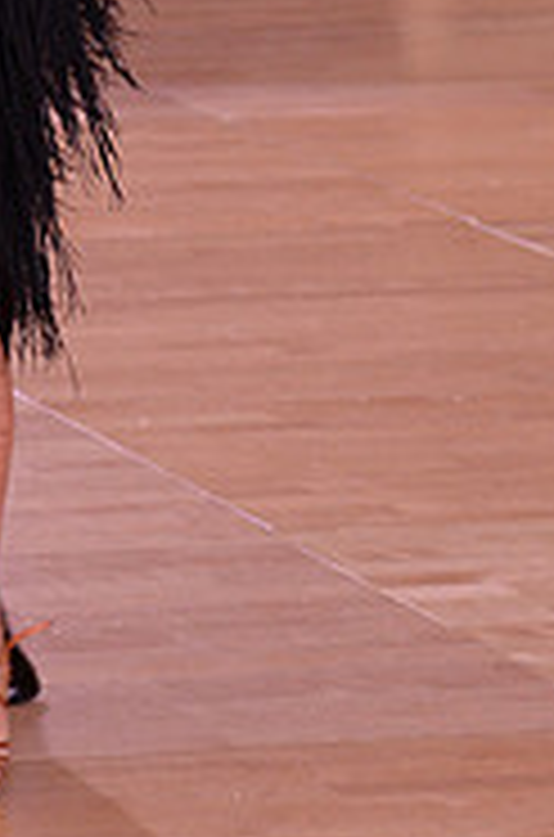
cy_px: -207
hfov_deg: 3.6
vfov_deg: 5.5
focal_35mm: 375
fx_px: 8704
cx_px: -92
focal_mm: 120
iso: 2000
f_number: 5.6
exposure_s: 1/250
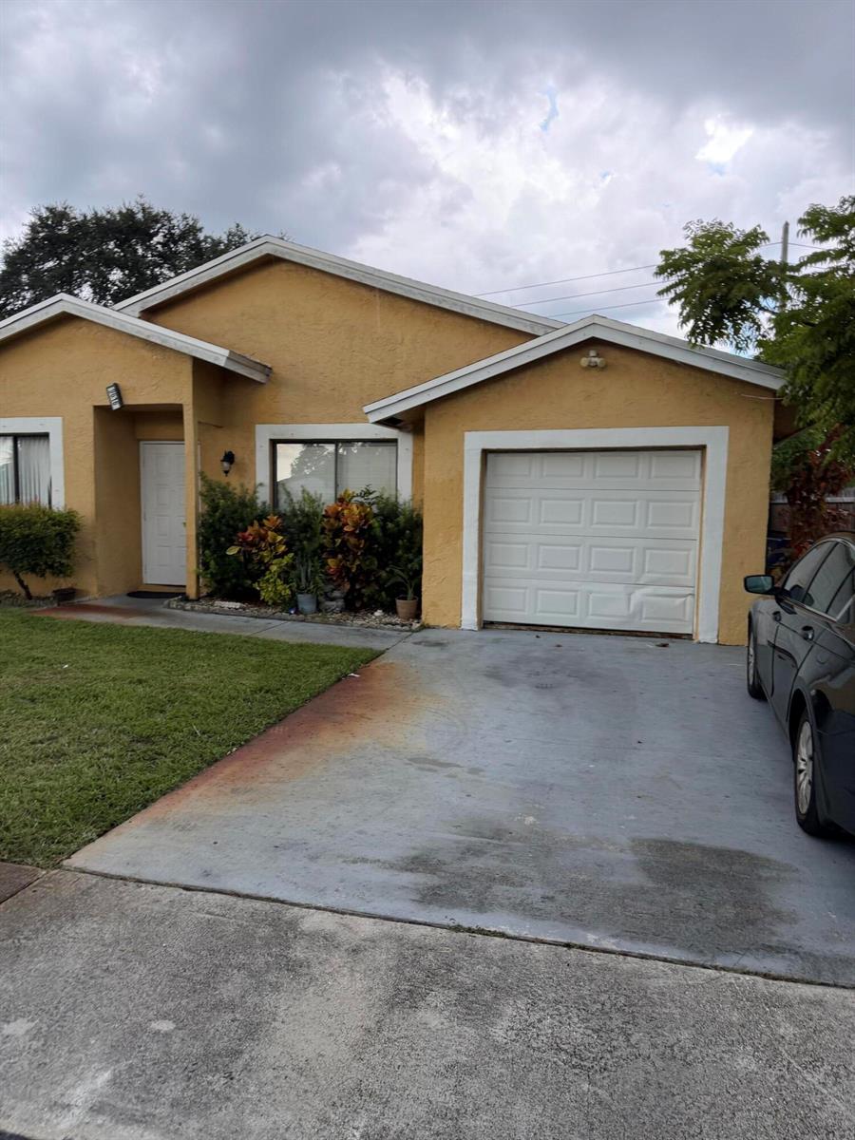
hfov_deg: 56.8
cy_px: 570
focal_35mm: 24
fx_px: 790
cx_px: 428
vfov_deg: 71.6
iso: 64
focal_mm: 6.76
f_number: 1.78
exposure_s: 1/121
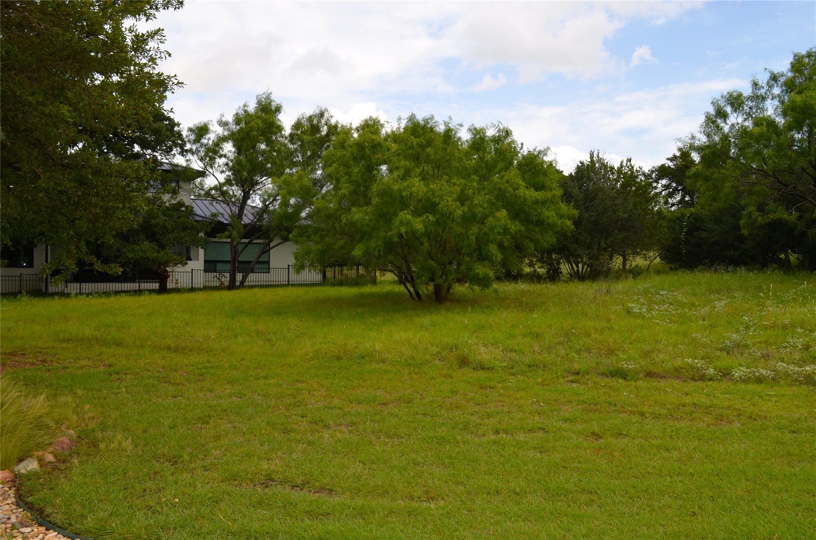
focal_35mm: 33
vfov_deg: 39.8
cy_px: 270
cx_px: 408
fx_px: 746
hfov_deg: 57.3
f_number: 9
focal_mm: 22
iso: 100
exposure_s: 1/200
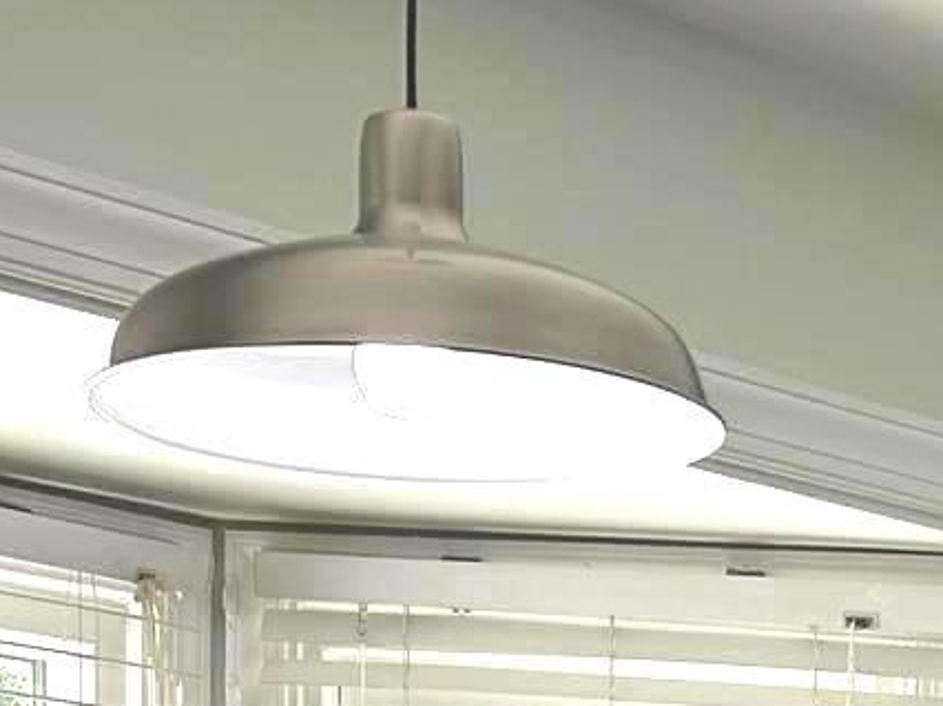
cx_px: 881
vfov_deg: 10.6
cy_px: 1518
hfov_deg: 15.6
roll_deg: -1.4
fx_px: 3403
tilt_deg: -5.6
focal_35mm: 125
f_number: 1.5
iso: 50
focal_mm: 5.7
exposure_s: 1/1171
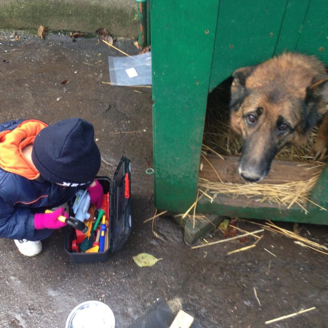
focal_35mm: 41
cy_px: 177
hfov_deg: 40.9
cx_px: 170
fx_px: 440
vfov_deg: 40.9
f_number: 2.4
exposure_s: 1/40
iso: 50
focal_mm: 4.12
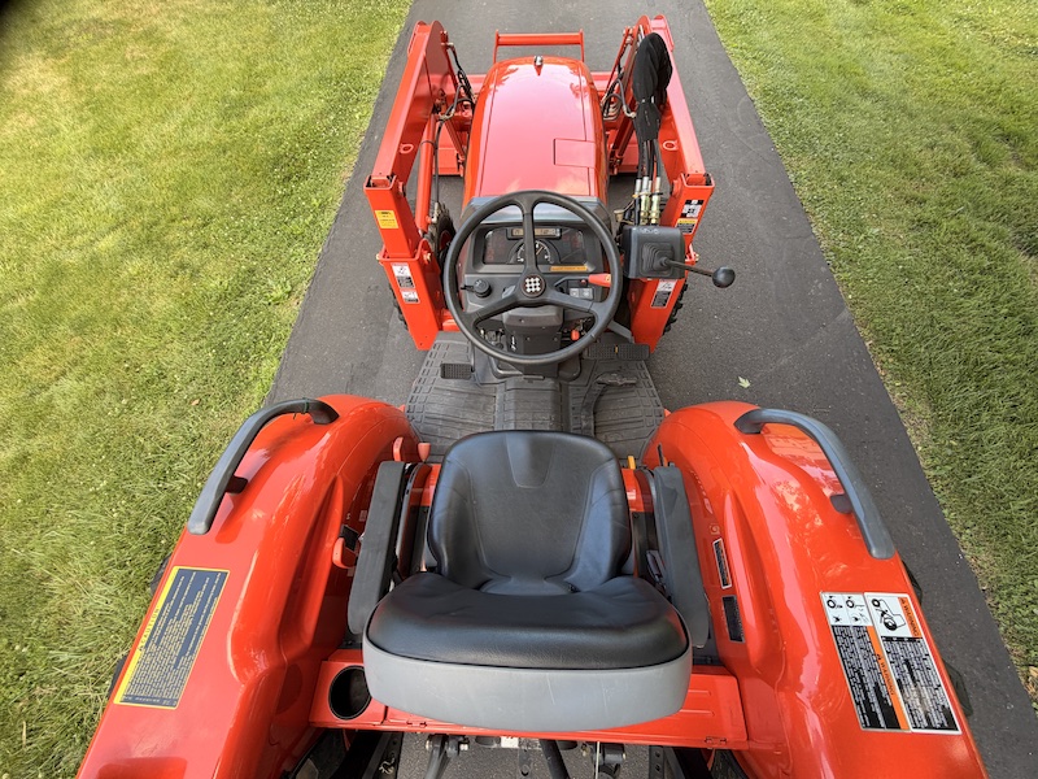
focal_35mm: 14
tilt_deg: -62.3
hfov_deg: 102.1
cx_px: 519
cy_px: 390
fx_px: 420
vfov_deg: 85.7
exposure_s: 1/121
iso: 50
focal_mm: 2.22
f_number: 2.2
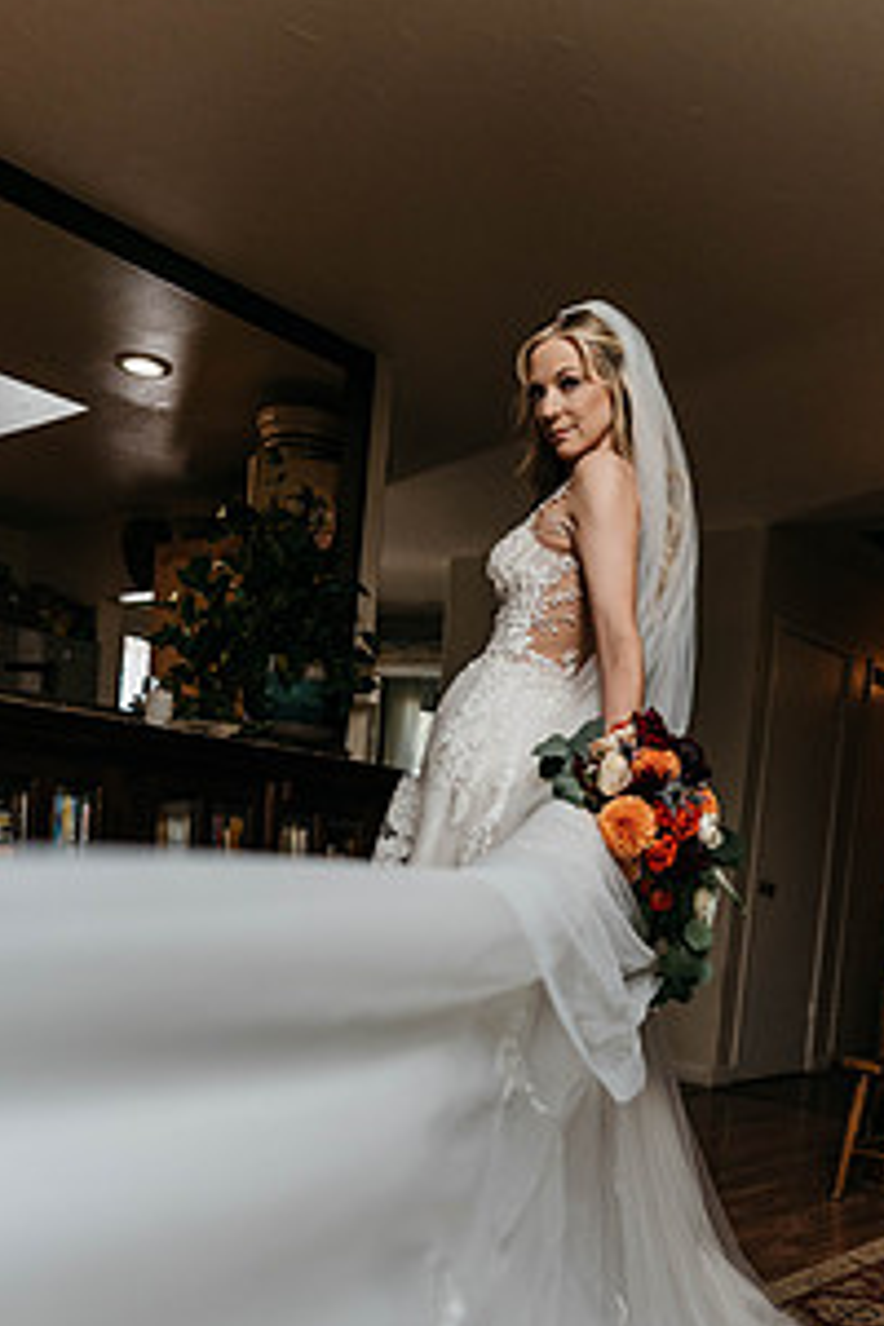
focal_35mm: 36
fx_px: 1326
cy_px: 959
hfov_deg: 36.8
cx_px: 482
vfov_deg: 51.3
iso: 1000
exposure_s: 1/1000
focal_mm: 24
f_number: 2.8
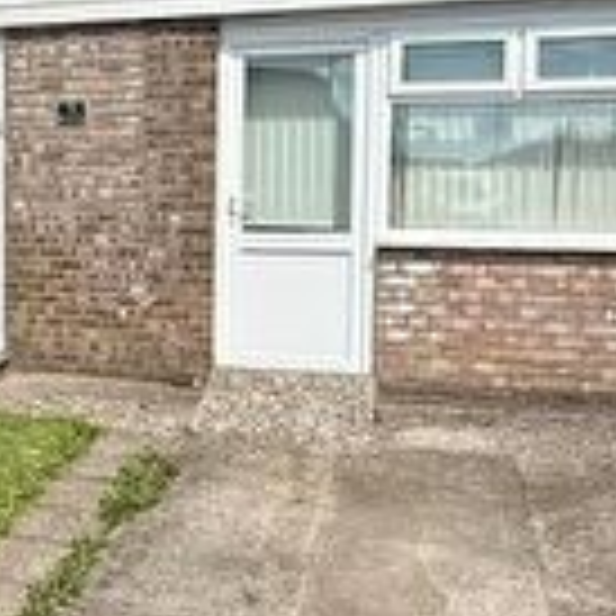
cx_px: -175
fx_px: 1268
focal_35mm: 63
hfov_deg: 24.1
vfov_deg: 27.2
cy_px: 236
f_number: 2.2
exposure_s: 1/2976
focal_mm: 2.22
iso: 50
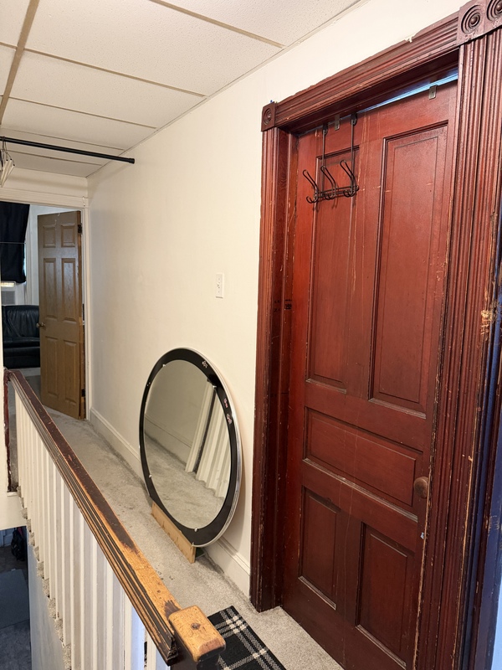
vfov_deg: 71.6
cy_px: 335
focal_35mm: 24
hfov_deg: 56.8
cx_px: 251
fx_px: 464
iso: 400
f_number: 1.78
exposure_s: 1/60
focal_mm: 6.76
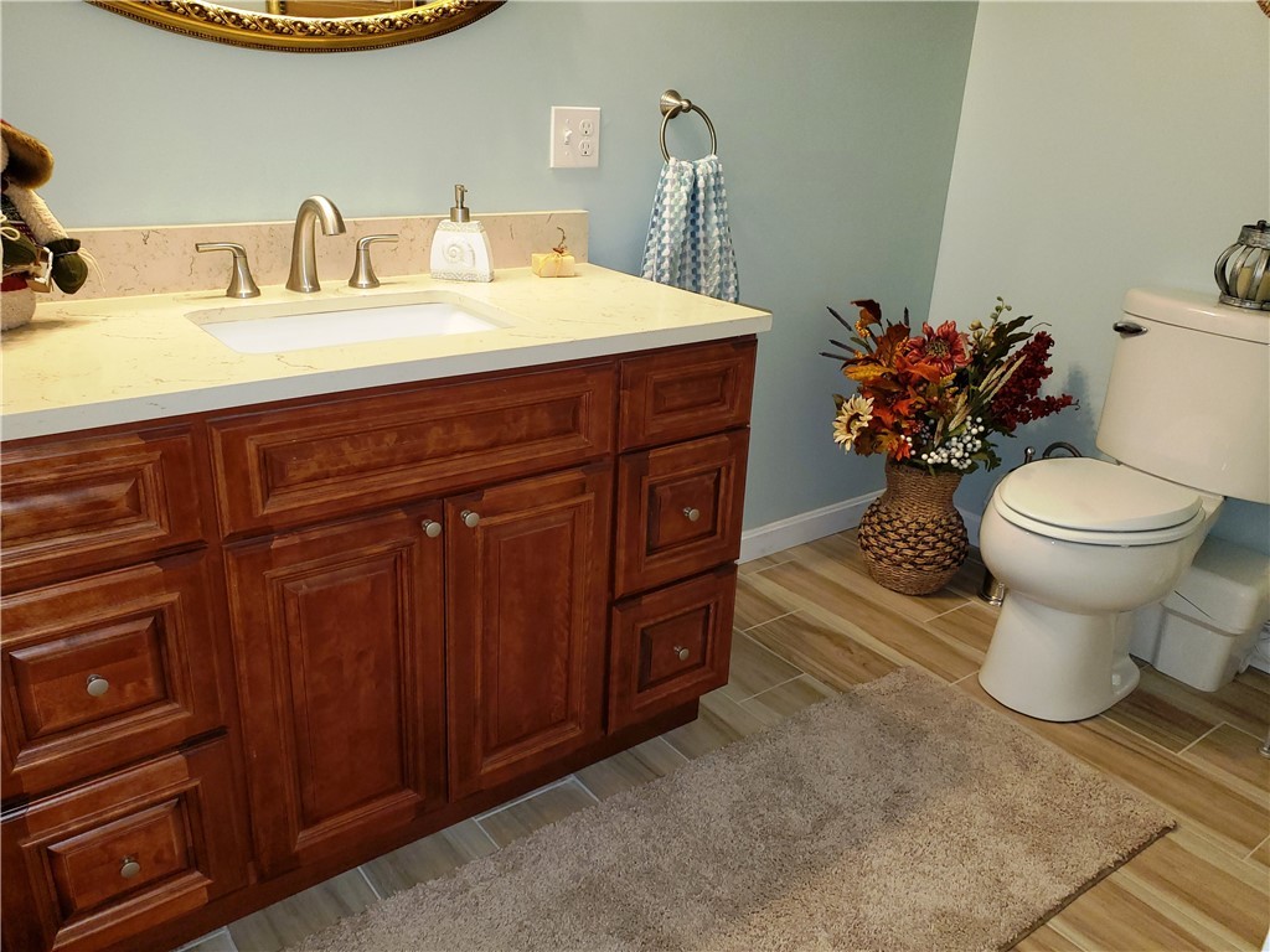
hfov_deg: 67.3
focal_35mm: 26
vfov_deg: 53.1
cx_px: 635
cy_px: 476
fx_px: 954
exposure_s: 1/24
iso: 160
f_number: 2.4
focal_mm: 4.3
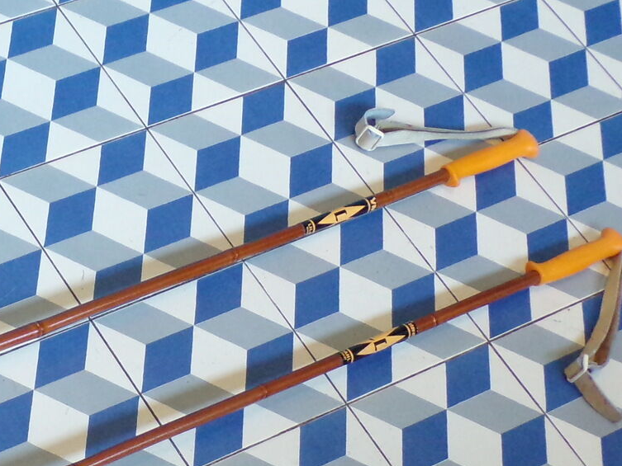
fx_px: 1528
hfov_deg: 22.0
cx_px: -31
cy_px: 433
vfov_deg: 17.1
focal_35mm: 85
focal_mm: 5.8
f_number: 3.2
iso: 400
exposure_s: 1/17
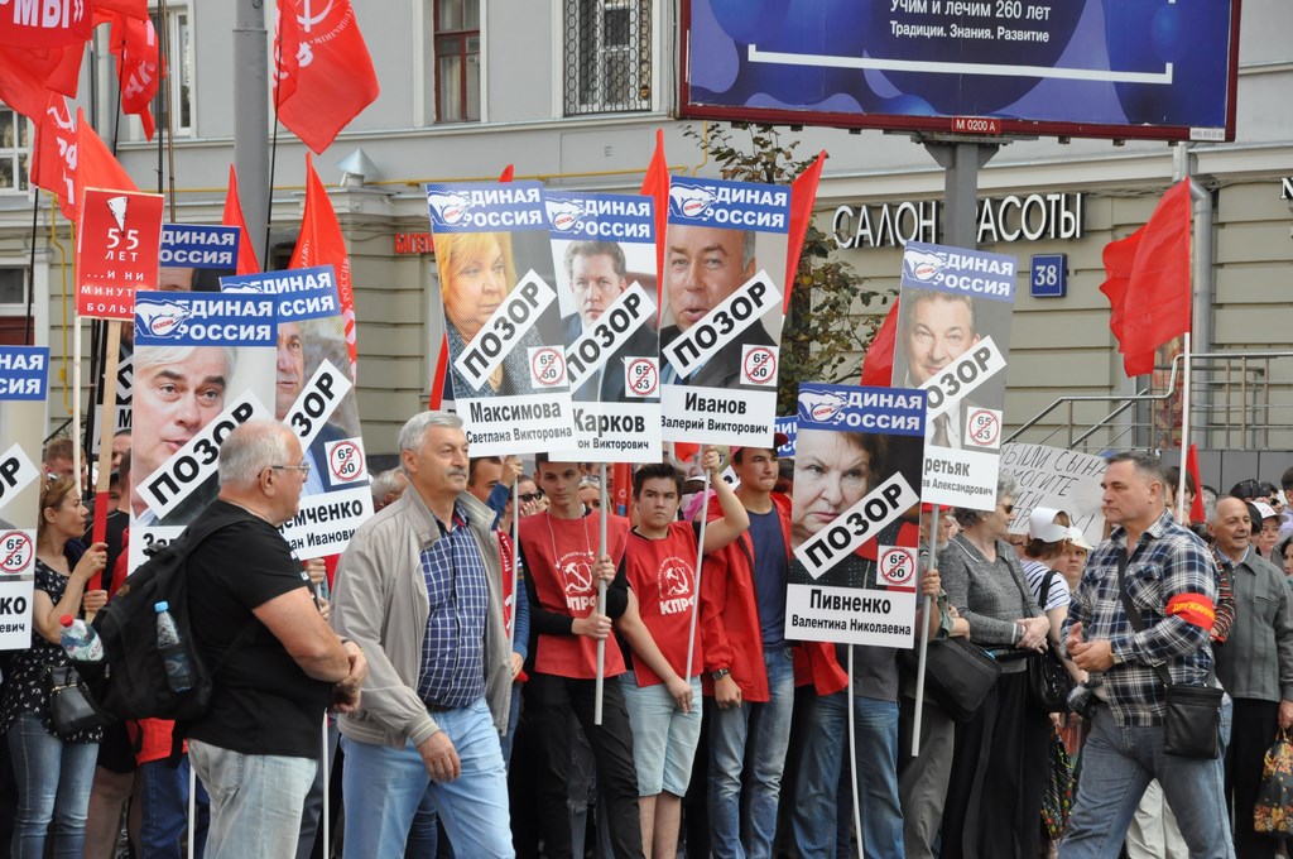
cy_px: 430
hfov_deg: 15.2
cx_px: 646
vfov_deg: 10.1
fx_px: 4843
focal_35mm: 135
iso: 1000
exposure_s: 1/400
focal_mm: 90
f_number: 10
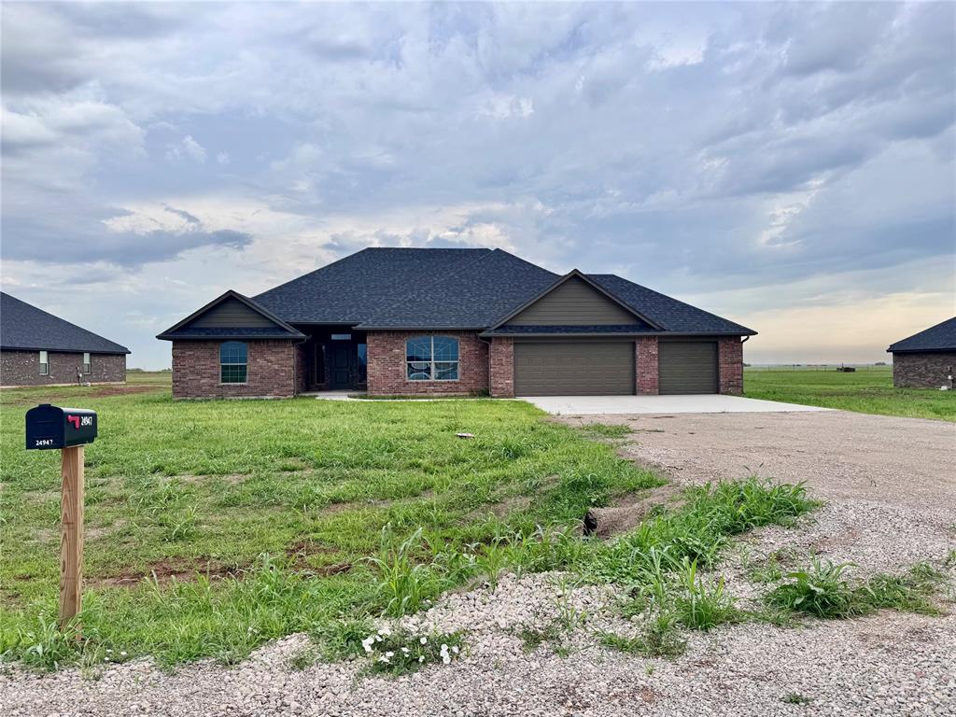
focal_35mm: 24
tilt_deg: +1.9
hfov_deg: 71.6
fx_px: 663
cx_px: 478
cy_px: 358
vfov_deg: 56.8
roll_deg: +1.0
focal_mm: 6.76
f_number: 1.78
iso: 80
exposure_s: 1/3597
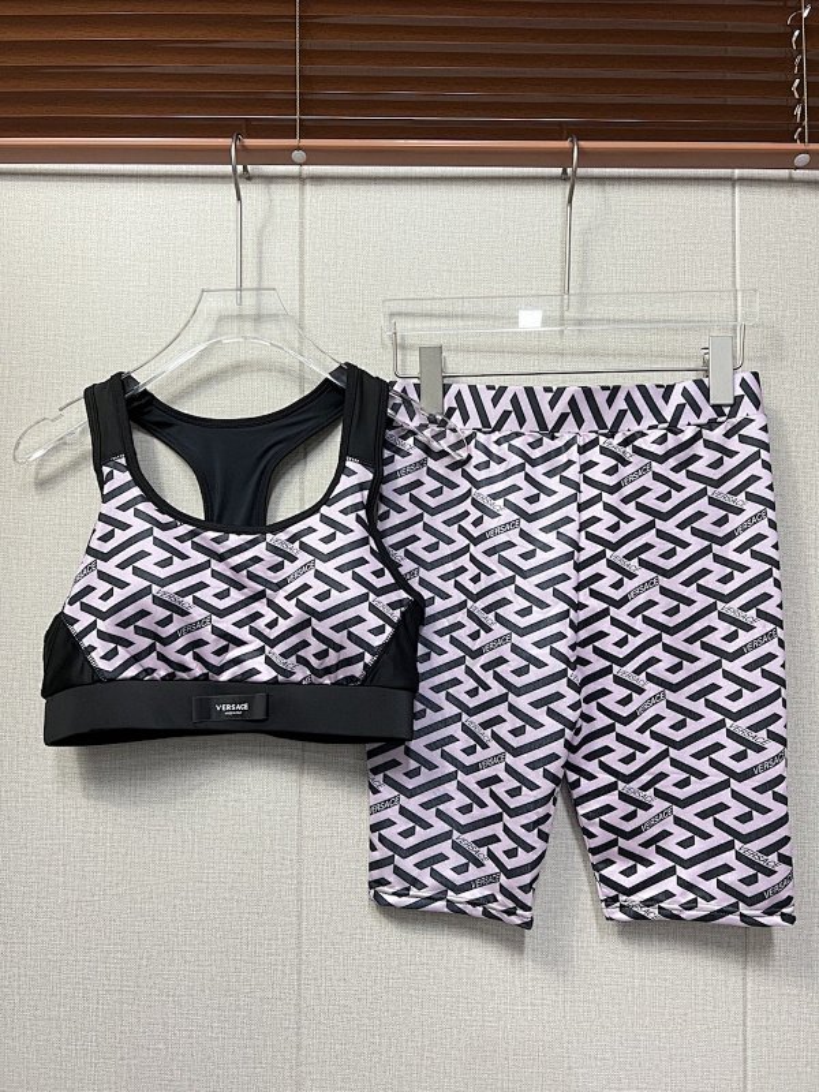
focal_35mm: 26
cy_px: 546
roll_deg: +0.3
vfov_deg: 67.3
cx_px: 410
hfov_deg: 53.1
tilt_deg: +1.1
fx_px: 820
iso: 125
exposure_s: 1/50
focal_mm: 5.7
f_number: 1.5
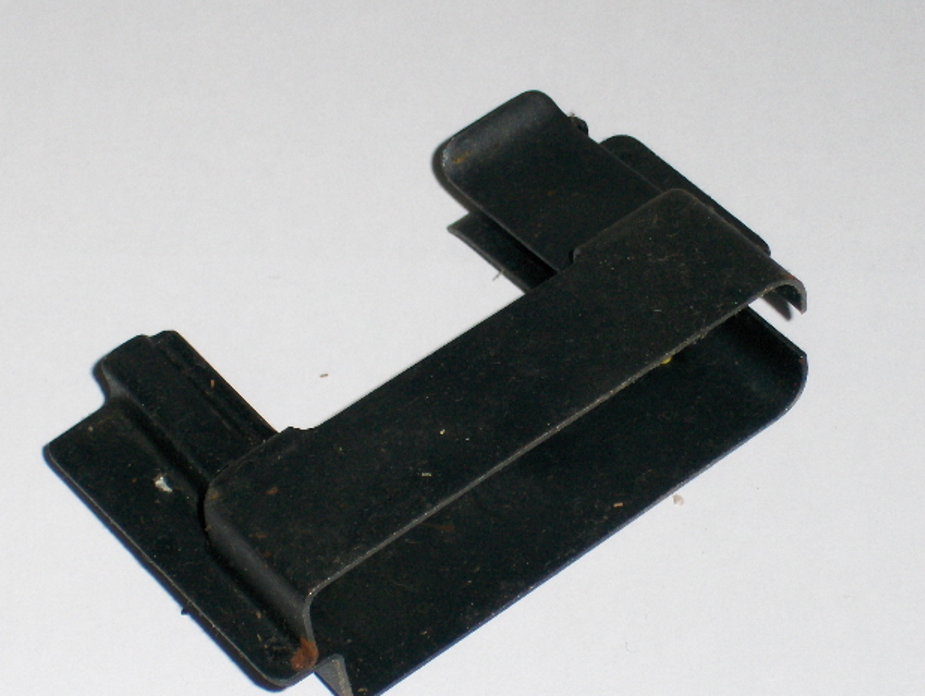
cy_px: 386
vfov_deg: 10.9
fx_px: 3638
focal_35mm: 136
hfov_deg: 14.5
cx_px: 470
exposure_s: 1/125
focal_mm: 22.5
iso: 100
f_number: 5
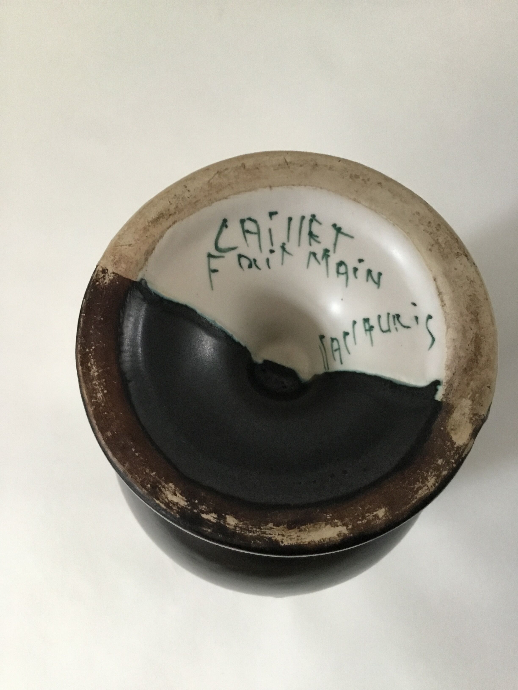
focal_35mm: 31
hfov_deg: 45.4
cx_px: 259
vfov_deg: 58.4
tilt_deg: -73.5
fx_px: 619
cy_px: 345
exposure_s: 1/33
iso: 200
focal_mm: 3.3
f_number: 2.4
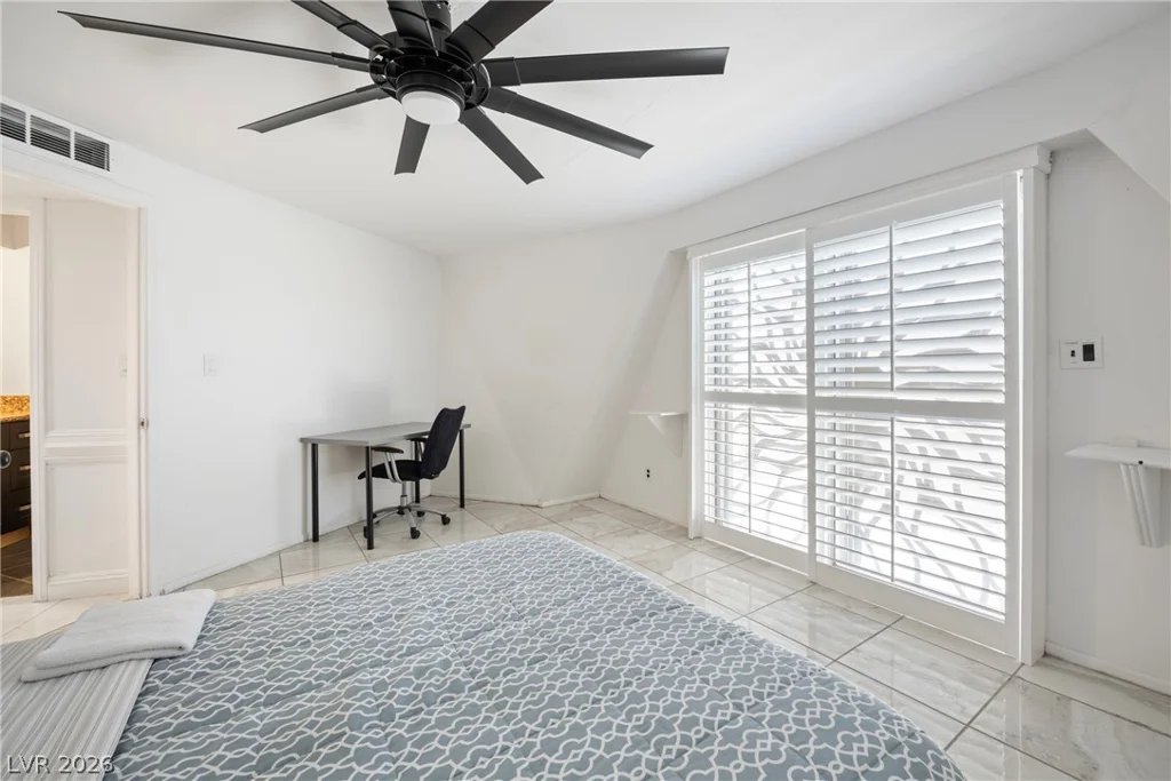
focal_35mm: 14
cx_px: 586
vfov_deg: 81.2
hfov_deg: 104.2
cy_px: 390
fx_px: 455
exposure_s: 1.3
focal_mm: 14
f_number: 9
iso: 100
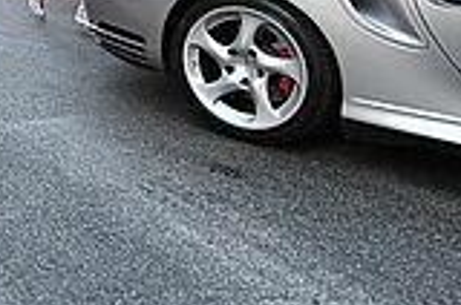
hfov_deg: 26.3
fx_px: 767
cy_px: -140
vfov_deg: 19.8
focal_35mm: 60
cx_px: -193
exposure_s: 1/400
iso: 800
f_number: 3.5
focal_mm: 16
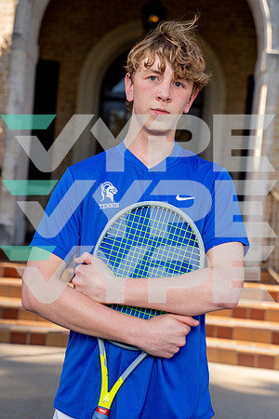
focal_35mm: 67
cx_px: 140
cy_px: 210
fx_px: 779
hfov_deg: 20.3
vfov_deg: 30.1
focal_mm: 67
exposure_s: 1/250
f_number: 4
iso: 100
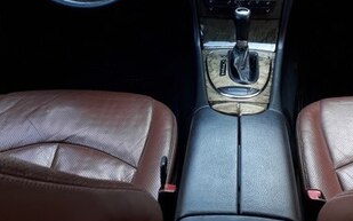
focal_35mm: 46
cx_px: 211
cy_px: -18
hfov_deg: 43.3
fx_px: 442
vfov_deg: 26.0
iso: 80
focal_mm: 3.6
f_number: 1.9
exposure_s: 1/33
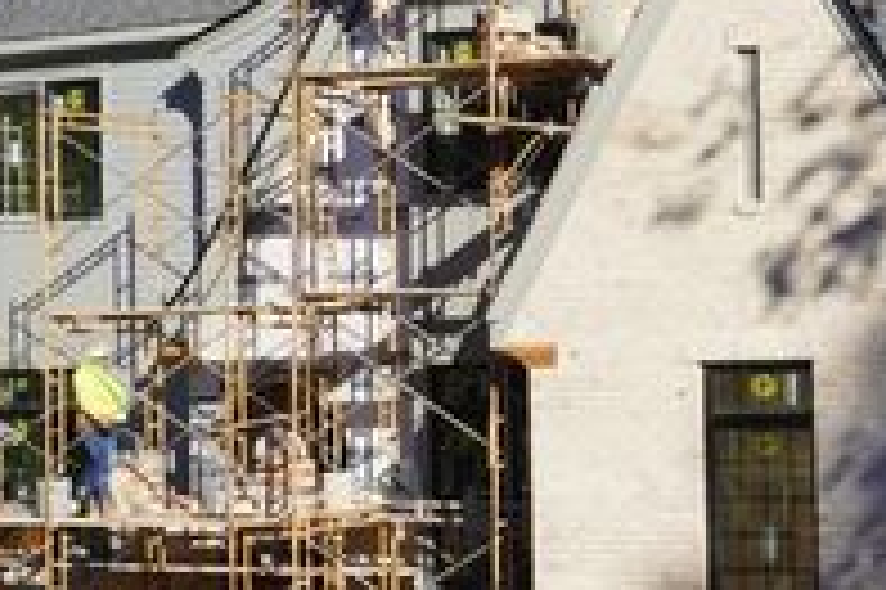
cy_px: 263
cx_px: 953
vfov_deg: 14.5
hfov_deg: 20.7
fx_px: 2311
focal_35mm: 94
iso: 100
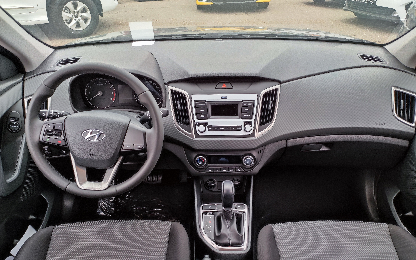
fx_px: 215
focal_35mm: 19
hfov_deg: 88.0
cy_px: 152
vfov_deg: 61.8
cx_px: 212
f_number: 1.79
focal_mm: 4.74
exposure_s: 1/50
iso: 462
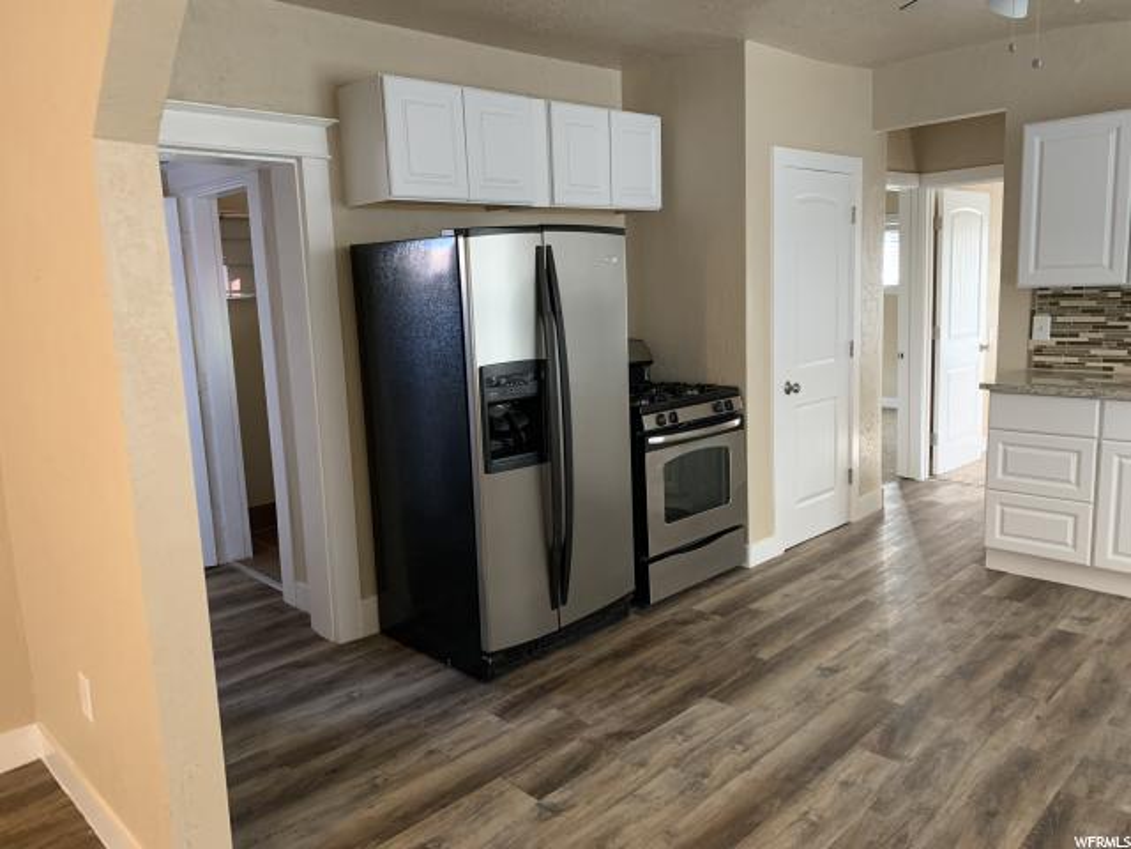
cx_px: 566
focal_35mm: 26
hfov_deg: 67.3
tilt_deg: -10.6
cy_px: 424
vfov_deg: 53.1
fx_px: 849
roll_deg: +2.4
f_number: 1.8
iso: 250
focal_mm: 4.25
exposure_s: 1/40
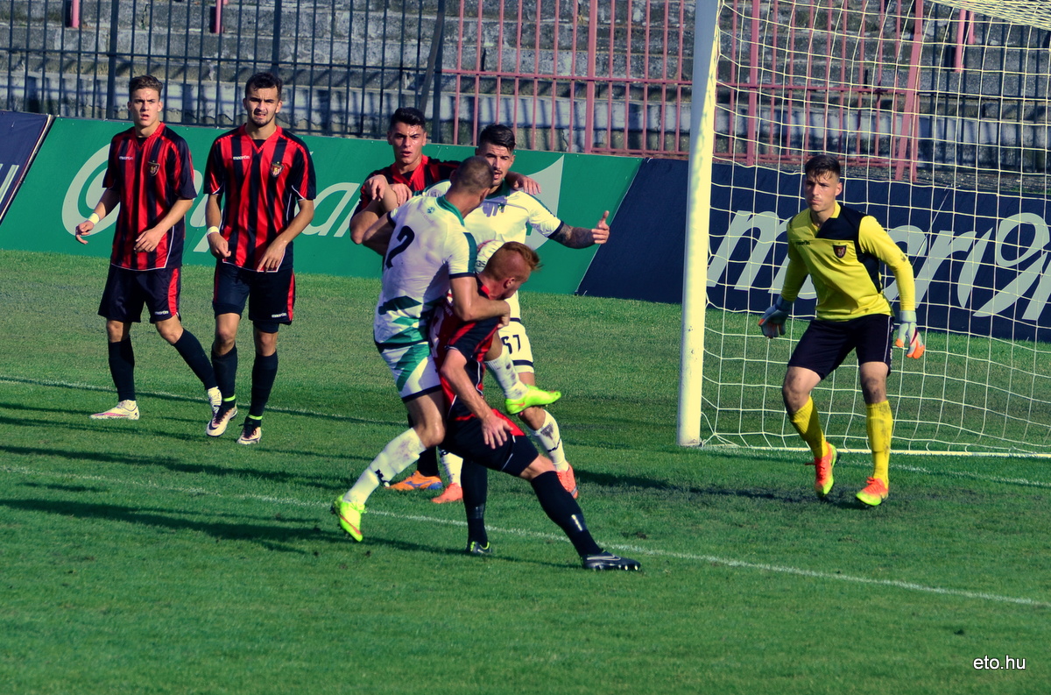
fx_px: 9171
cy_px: 348
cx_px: 526
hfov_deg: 6.6
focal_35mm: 315
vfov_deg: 4.3
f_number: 6.3
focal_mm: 210
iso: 200
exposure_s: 1/1250
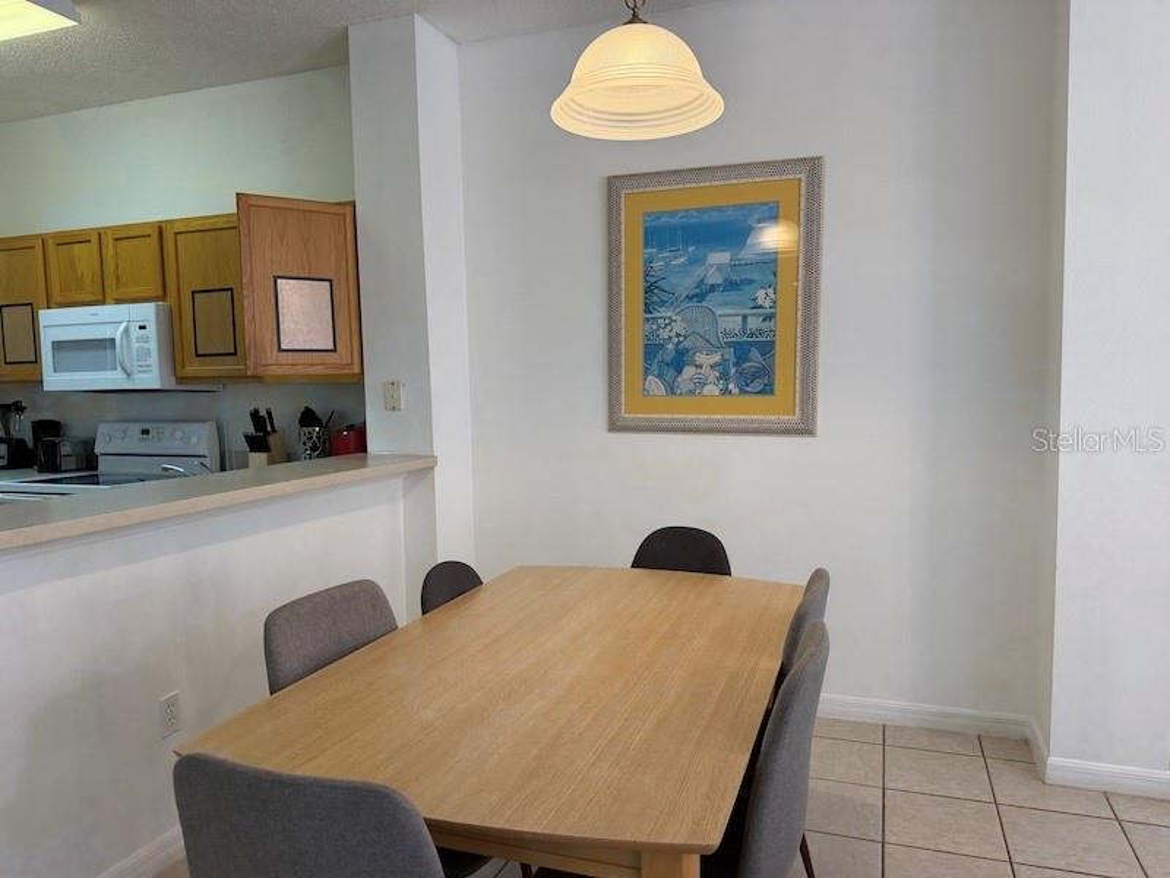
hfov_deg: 71.6
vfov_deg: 56.8
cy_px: 439
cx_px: 585
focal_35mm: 24
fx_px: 811
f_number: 1.78
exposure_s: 1/127
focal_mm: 6.76
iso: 200
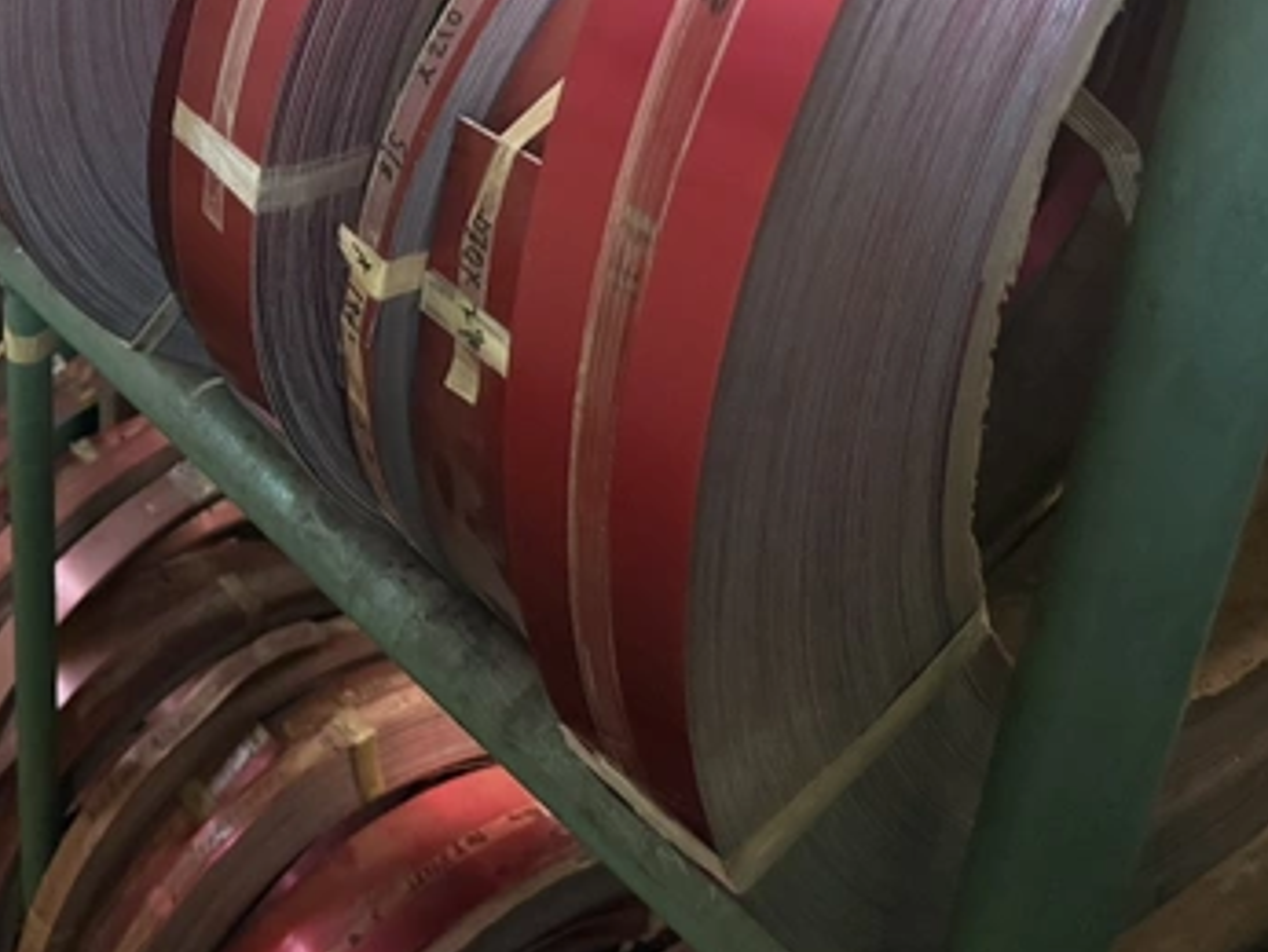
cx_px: 77
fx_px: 1906
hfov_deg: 34.3
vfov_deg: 26.6
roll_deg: +1.4
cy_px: 2
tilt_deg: -27.8
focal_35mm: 52
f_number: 1.78
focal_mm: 6.76
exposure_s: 1/40
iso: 800
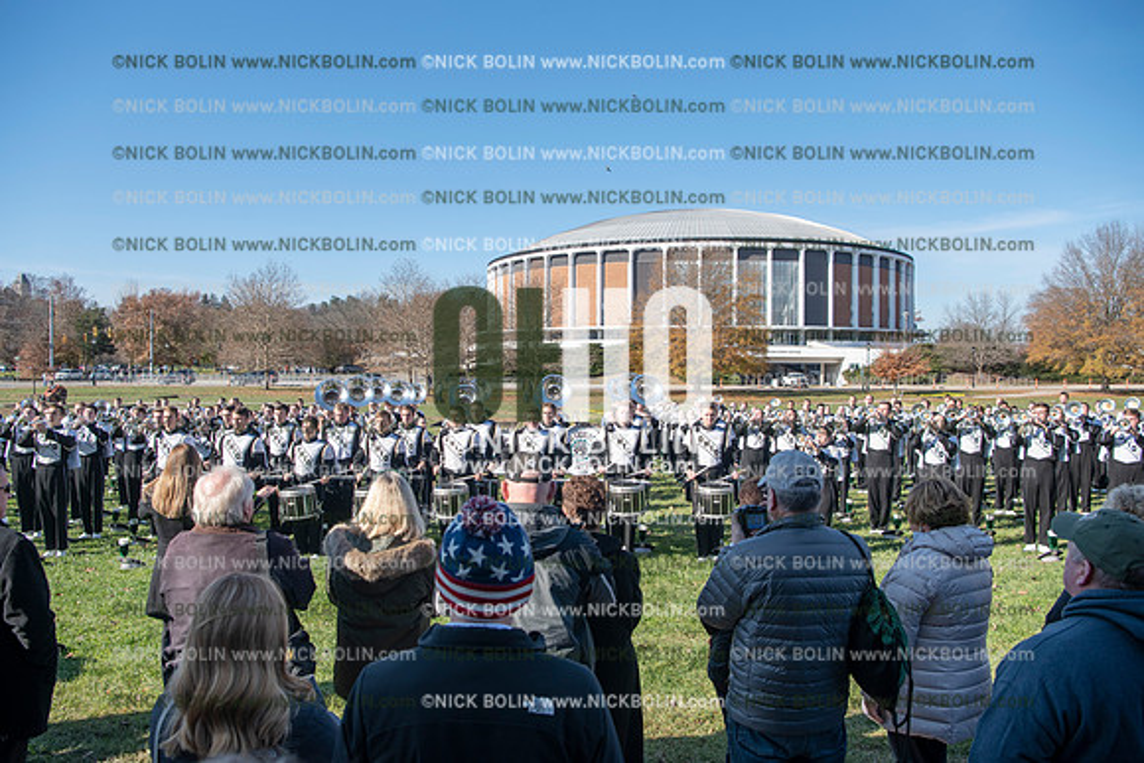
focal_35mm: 27
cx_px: 572
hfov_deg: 67.4
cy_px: 382
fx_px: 858
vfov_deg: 48.0
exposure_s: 1/1000
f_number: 5.6
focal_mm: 27
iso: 200
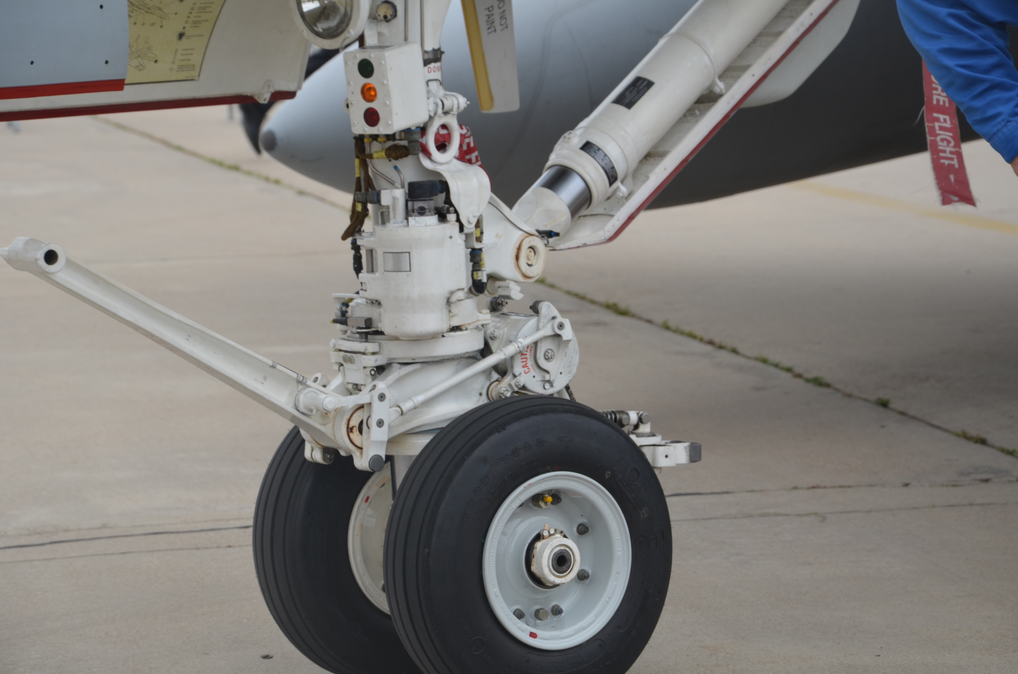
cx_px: 503
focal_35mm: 167
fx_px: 4699
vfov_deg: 8.2
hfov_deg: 12.4
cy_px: 349
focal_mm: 105
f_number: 7.1
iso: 200
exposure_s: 1/200
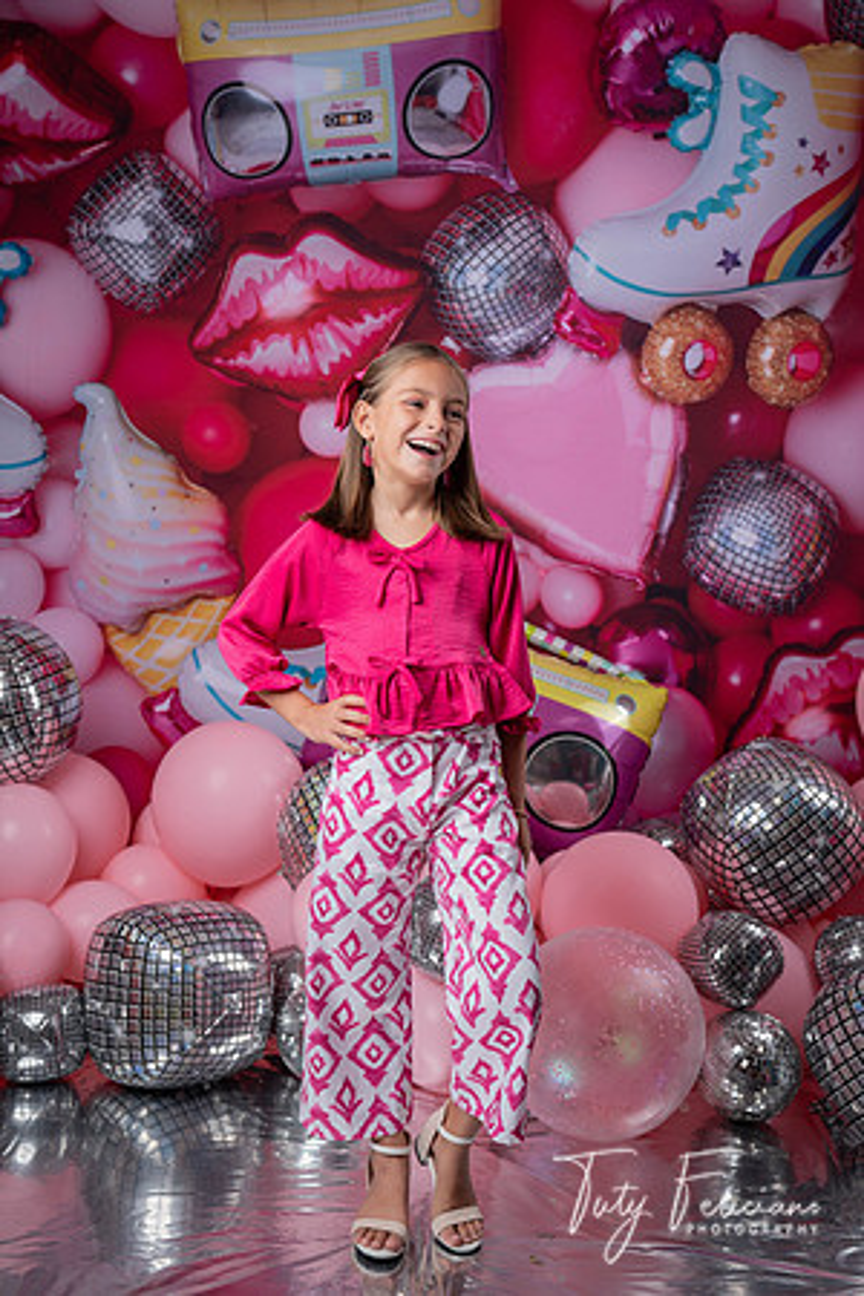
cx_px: 432
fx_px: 1692
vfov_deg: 41.9
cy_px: 648
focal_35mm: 47
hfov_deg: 28.6
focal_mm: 47
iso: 100
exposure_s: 1/100
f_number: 4.5
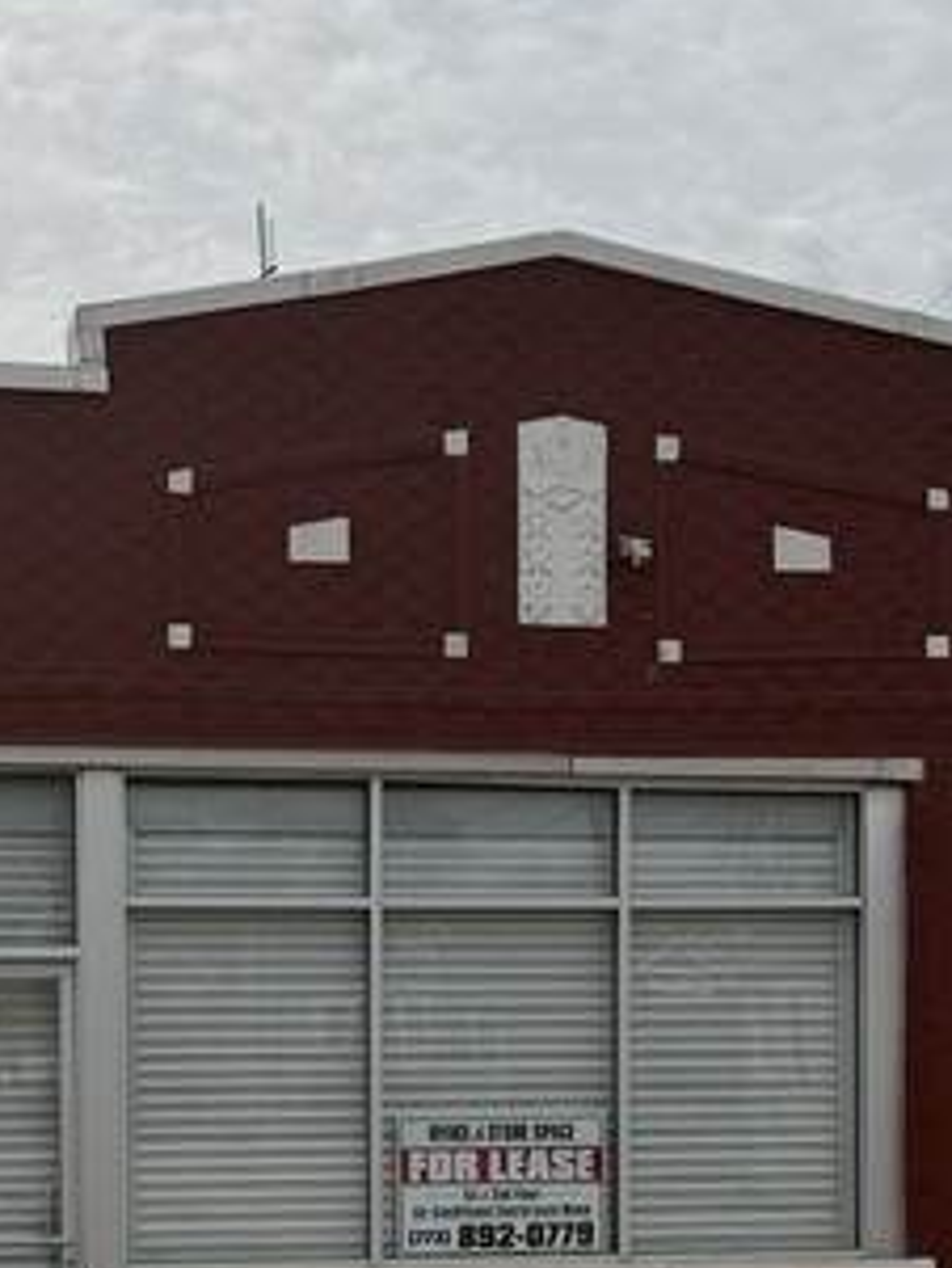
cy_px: 1146
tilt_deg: -1.6
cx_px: 337
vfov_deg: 22.2
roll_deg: +2.3
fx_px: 3151
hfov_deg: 17.1
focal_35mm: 86
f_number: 1.78
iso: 80
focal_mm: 6.76
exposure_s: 1/14286
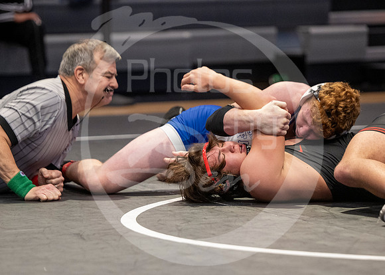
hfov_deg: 8.9
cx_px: 190
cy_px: 219
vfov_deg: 6.4
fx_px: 2462
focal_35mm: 225
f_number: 2.8
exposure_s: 1/1000
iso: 3200
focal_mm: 135
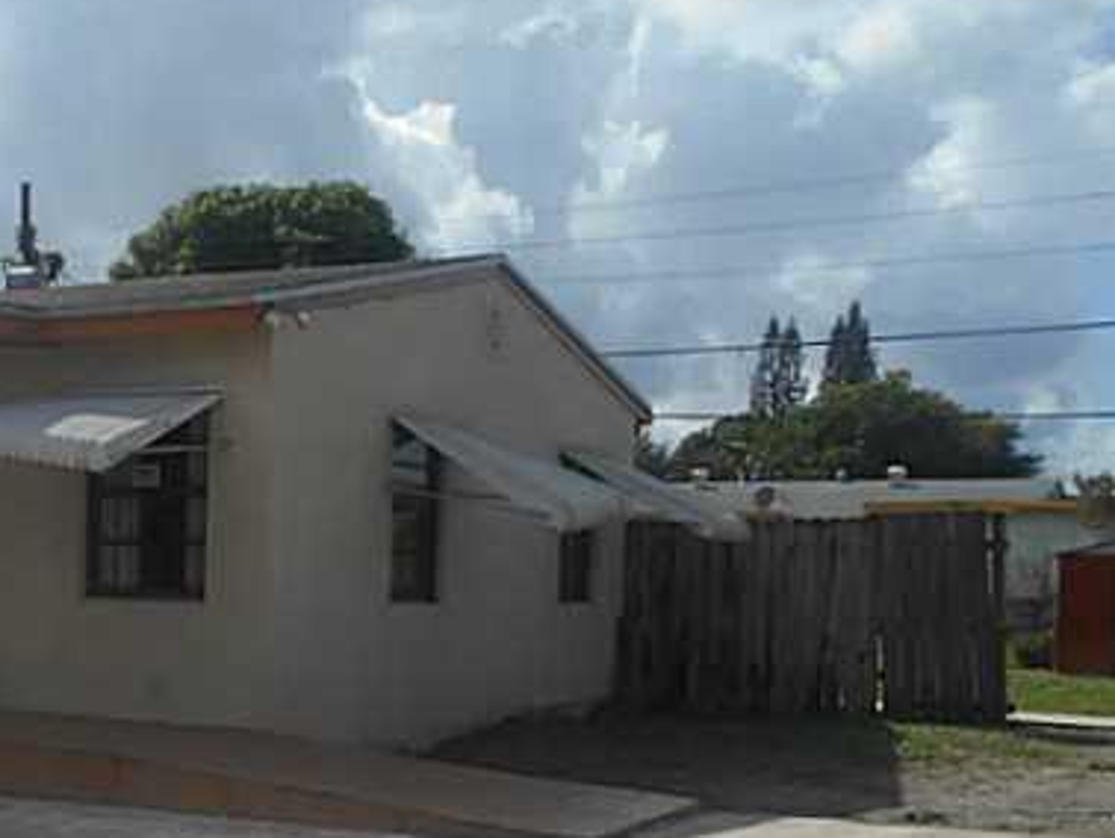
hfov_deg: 32.5
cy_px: 605
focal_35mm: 55
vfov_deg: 26.3
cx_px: 38
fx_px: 1773
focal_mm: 4.6
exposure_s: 1/320
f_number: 8
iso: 80
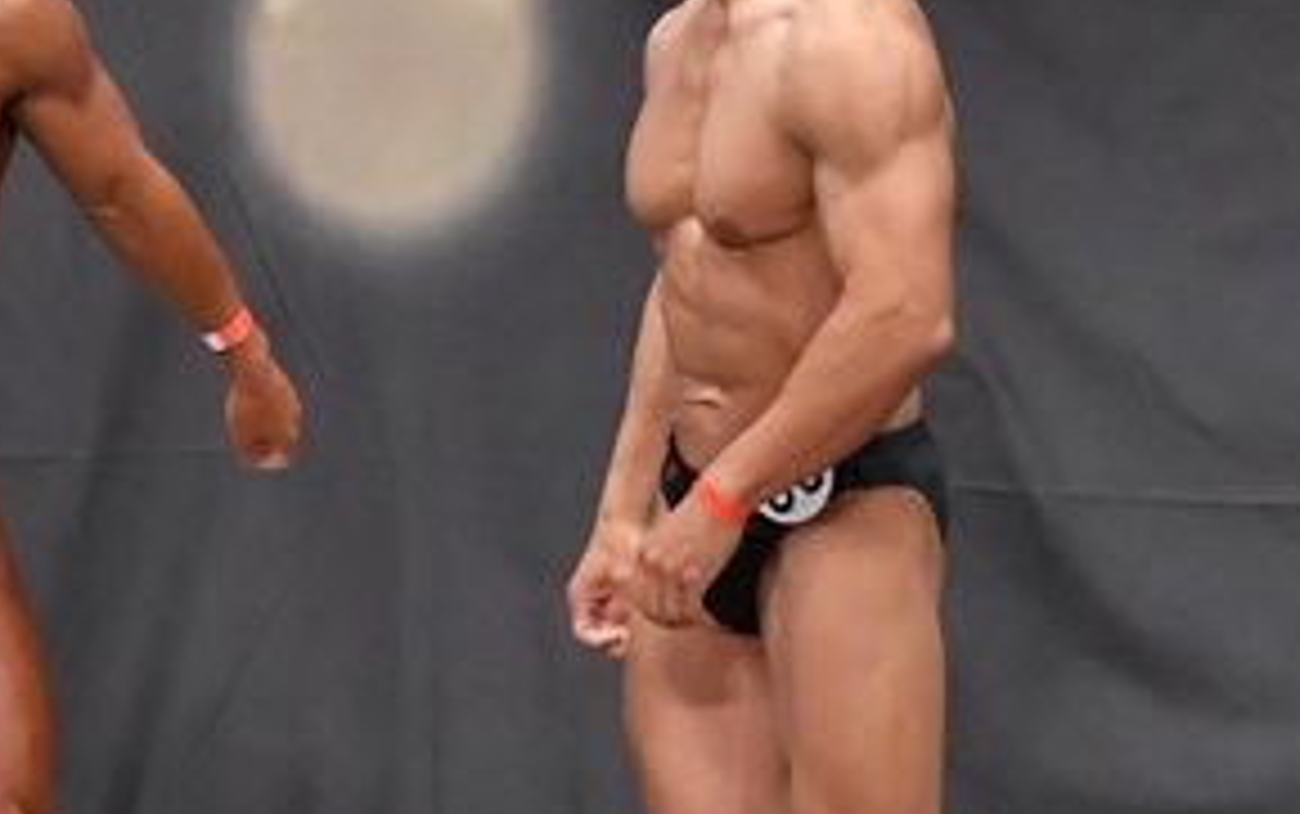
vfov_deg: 2.8
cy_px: 454
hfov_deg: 4.4
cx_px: -272
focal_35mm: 475
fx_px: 16839
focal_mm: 116
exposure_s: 1/400
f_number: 5.6
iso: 6400
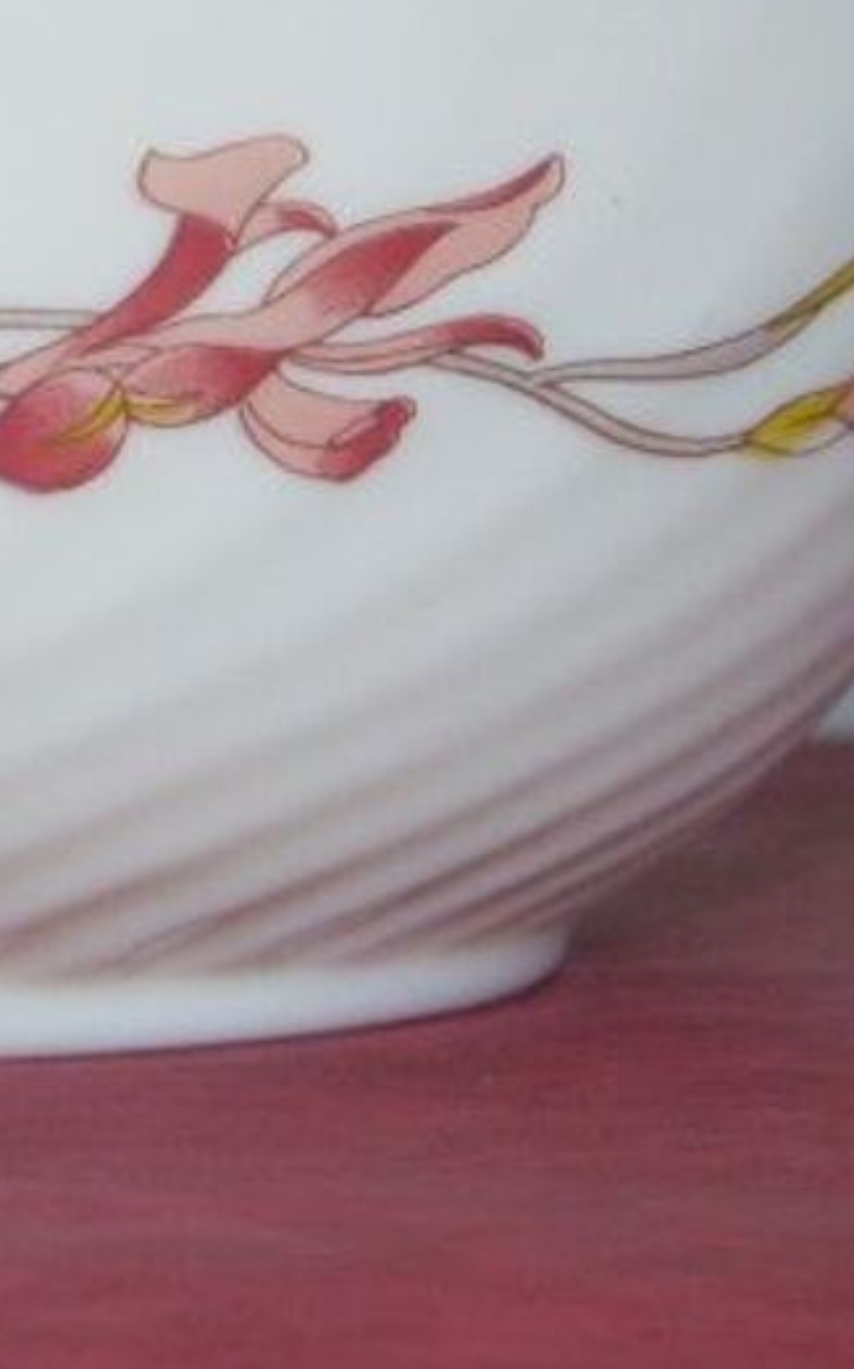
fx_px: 6377
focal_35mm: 171
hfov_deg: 7.6
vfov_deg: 12.2
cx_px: -171
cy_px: 494
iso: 100
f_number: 4
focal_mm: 20.78
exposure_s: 1/80
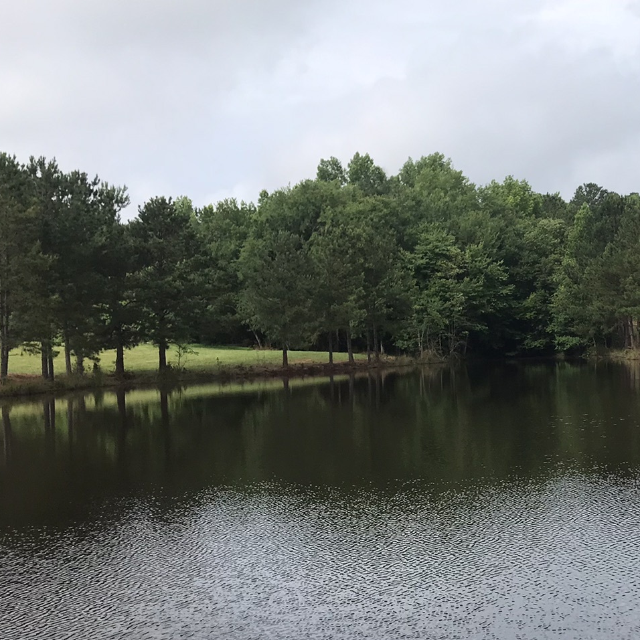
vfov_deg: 32.2
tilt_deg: -1.0
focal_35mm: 53
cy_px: 353
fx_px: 1109
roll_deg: +2.3
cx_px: 568
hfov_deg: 30.8
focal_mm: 3.99
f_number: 1.8
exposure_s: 1/2398
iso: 20
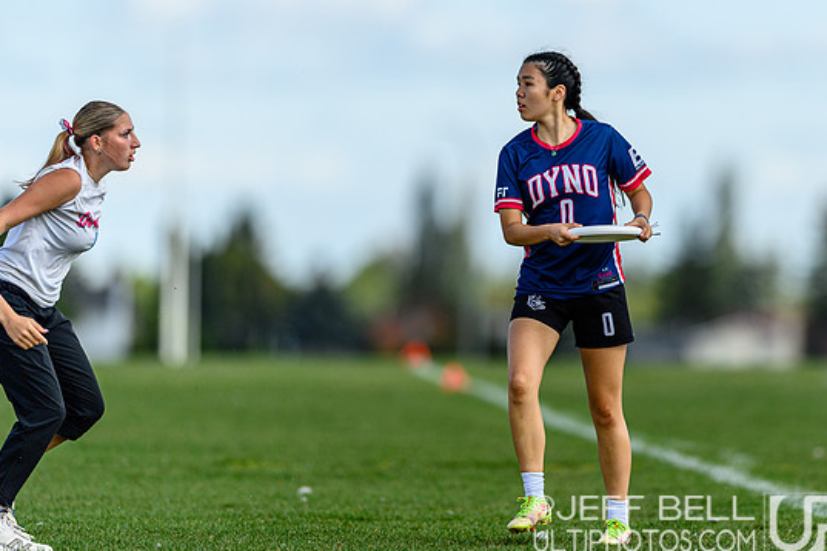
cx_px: 548
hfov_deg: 3.8
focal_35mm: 545
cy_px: 243
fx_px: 12519
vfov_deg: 2.5
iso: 100
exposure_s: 1/2000
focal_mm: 400
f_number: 3.2
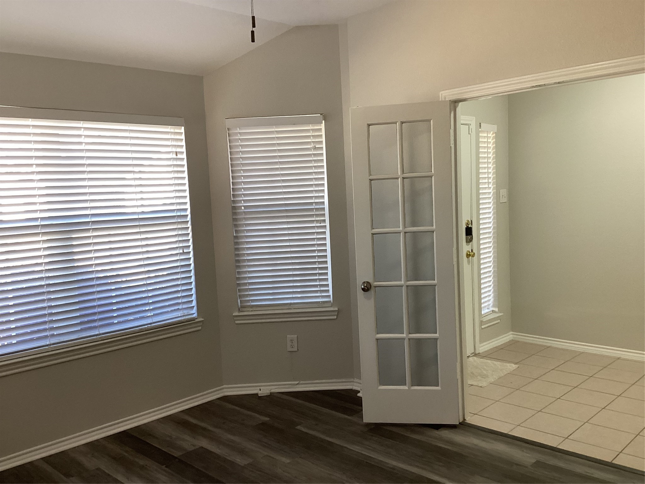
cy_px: 242
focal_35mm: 31
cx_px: 322
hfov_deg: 58.4
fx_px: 578
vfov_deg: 45.4
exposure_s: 1/60
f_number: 2.4
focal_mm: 3.3
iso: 125
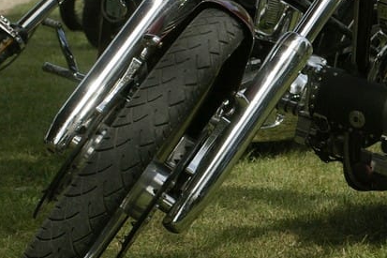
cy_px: 111
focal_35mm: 167
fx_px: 1797
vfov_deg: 8.2
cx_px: 463
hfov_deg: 12.0
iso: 800
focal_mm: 45
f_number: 7.1
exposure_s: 1/2000
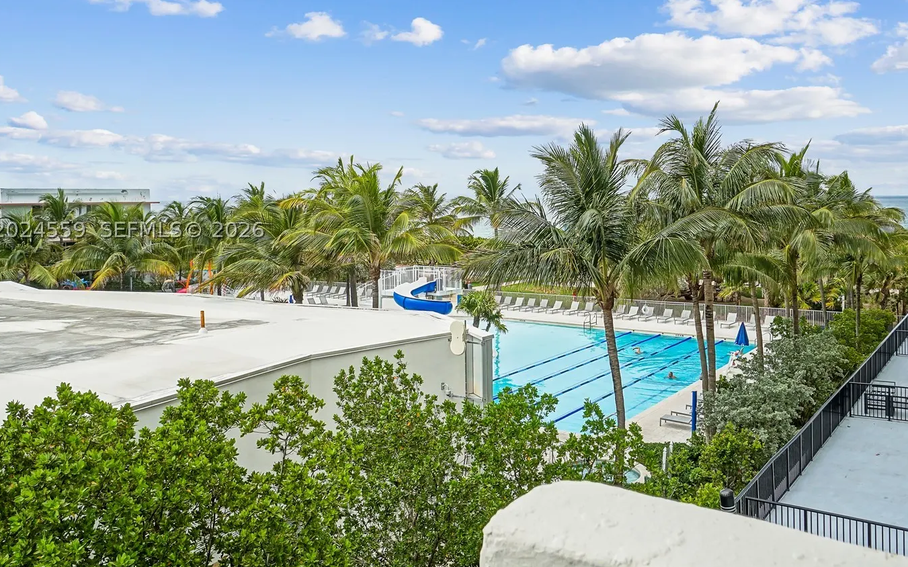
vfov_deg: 38.6
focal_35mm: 33
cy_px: 229
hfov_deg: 58.4
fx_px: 808
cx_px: 529
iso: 320
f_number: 10
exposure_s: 1/250
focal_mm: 17
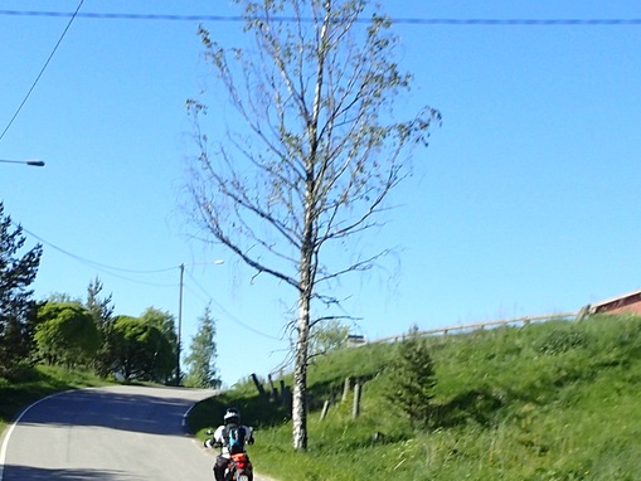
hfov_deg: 28.5
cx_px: 153
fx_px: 1241
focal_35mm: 67
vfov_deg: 20.7
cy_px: 546
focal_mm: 4.5
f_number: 8
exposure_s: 1/125
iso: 100
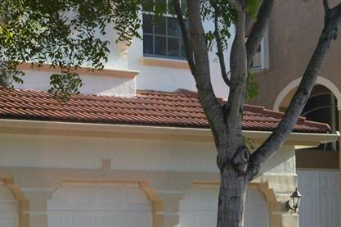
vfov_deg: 10.2
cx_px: -66
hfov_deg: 14.9
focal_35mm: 133
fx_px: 1258
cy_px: 234
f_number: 10
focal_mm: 34
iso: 400
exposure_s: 1/200
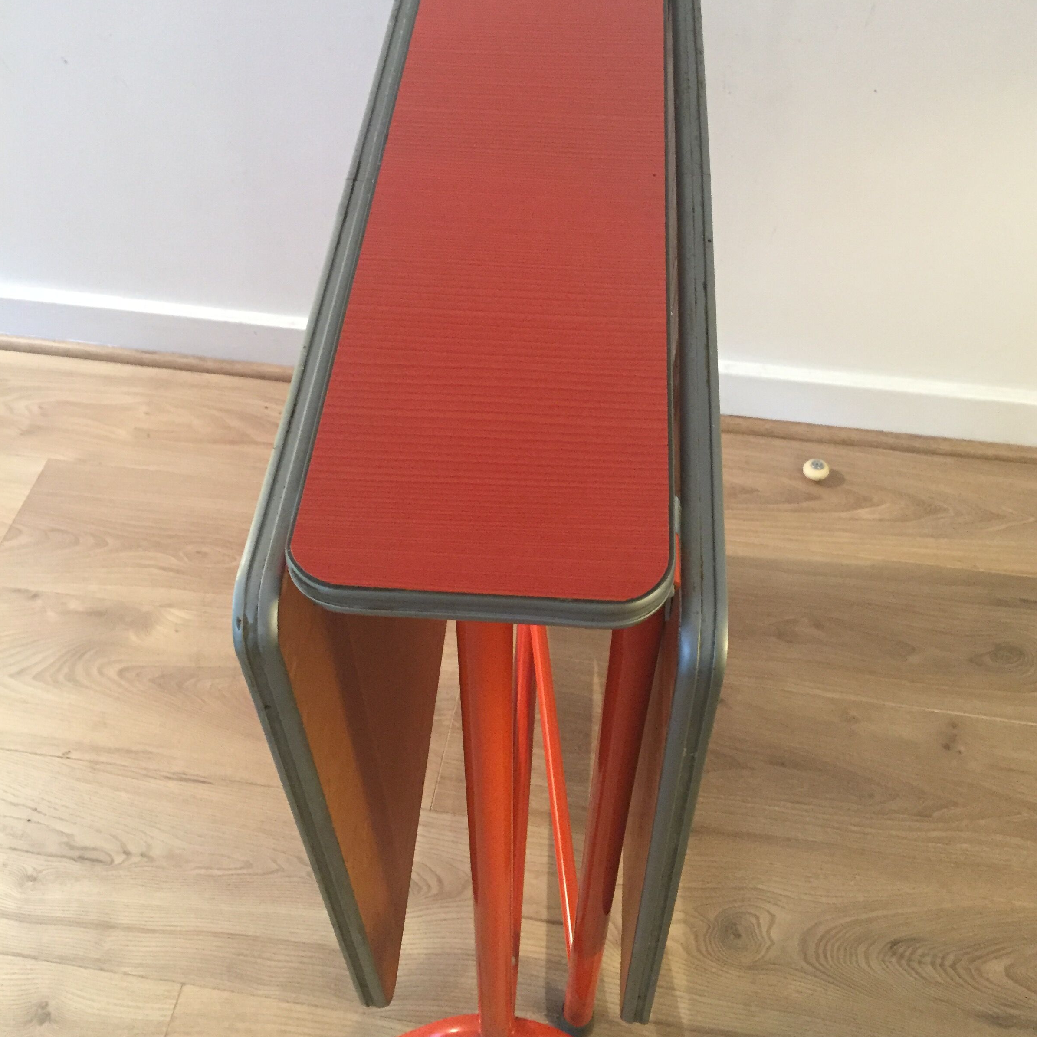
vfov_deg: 47.2
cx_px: 520
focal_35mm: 35
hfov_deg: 47.2
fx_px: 1186
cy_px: 476
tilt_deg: -51.0
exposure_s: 1/33
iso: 250
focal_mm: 4.15
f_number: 2.2
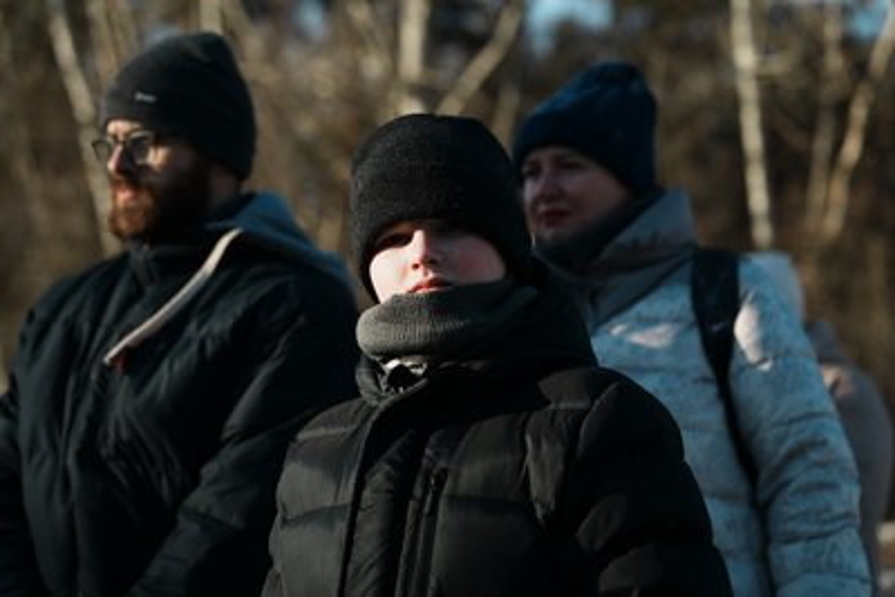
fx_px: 1741
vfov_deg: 19.5
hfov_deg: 28.8
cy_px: 298
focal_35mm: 70
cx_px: 448
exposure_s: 1/200
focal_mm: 70
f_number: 2.8
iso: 100
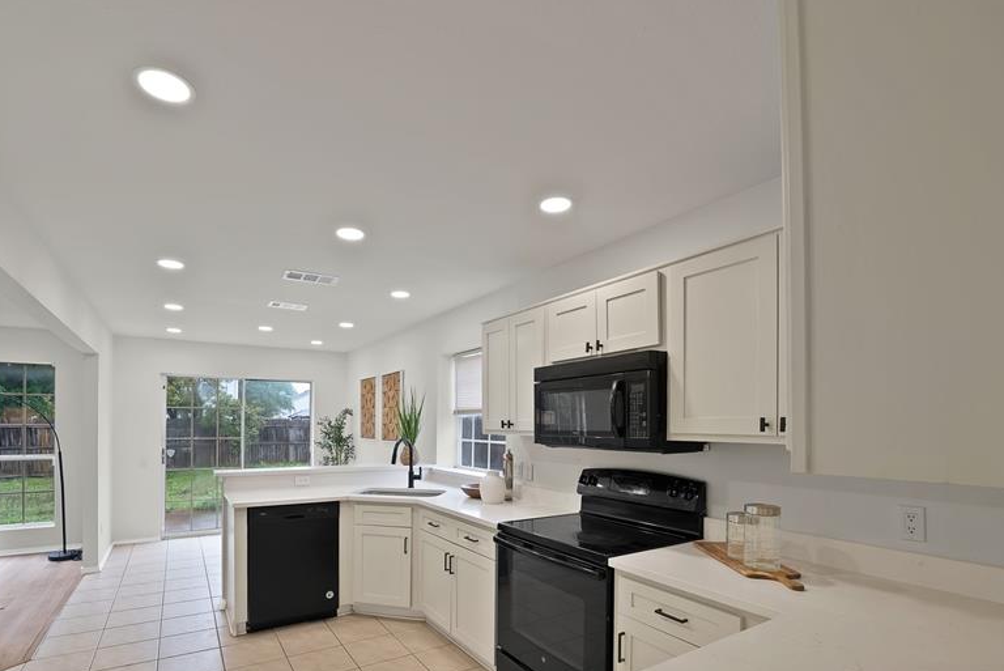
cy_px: 421
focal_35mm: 16
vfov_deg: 72.5
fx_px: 446
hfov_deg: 96.6
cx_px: 468
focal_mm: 12
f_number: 9
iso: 640
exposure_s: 1/6
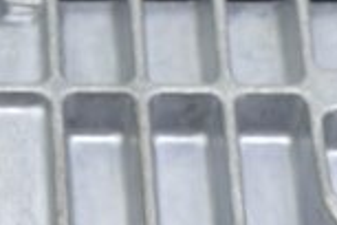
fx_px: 2718
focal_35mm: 290
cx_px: -216
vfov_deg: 4.7
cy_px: 467
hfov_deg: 7.0
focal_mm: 29
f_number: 5.6
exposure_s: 1/20
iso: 400
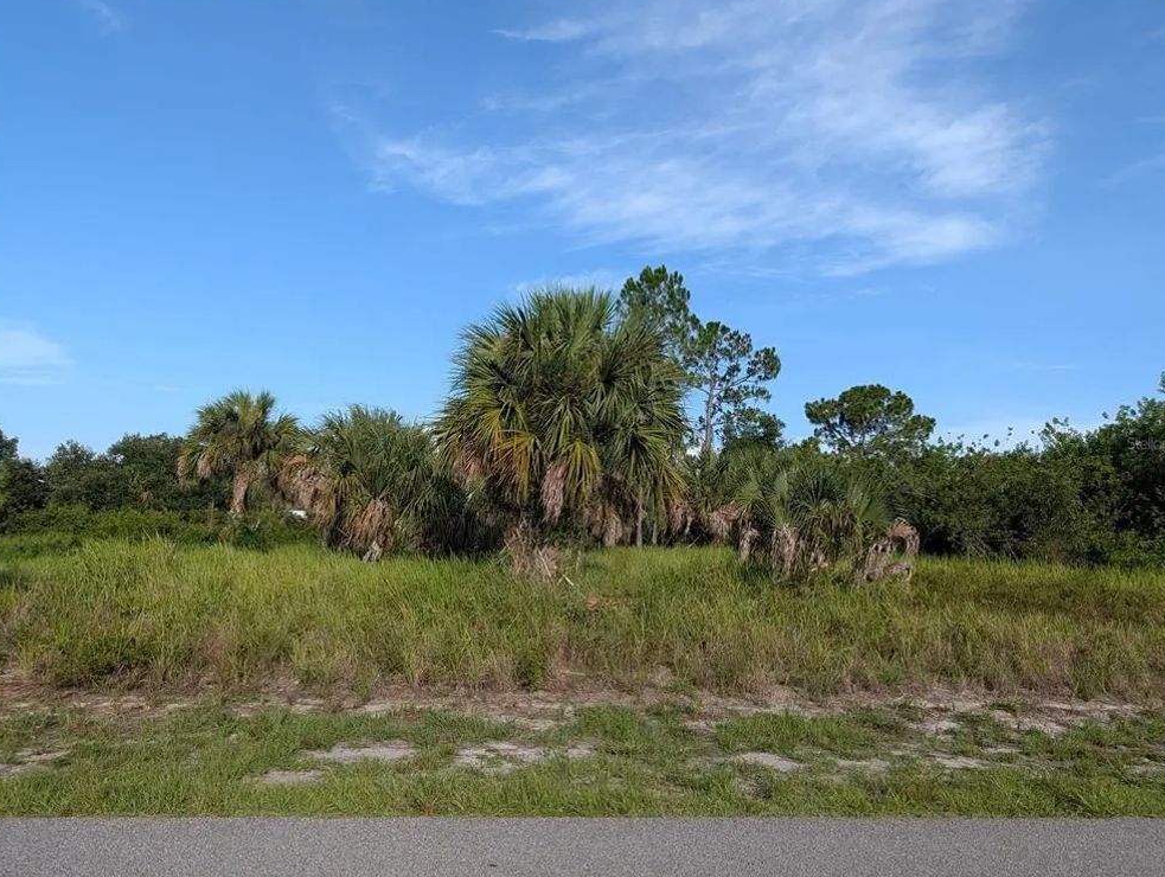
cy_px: 443
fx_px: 843
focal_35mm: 25
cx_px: 591
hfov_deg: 69.3
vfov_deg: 55.0
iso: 21
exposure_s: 1/887
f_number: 1.68
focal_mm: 6.9
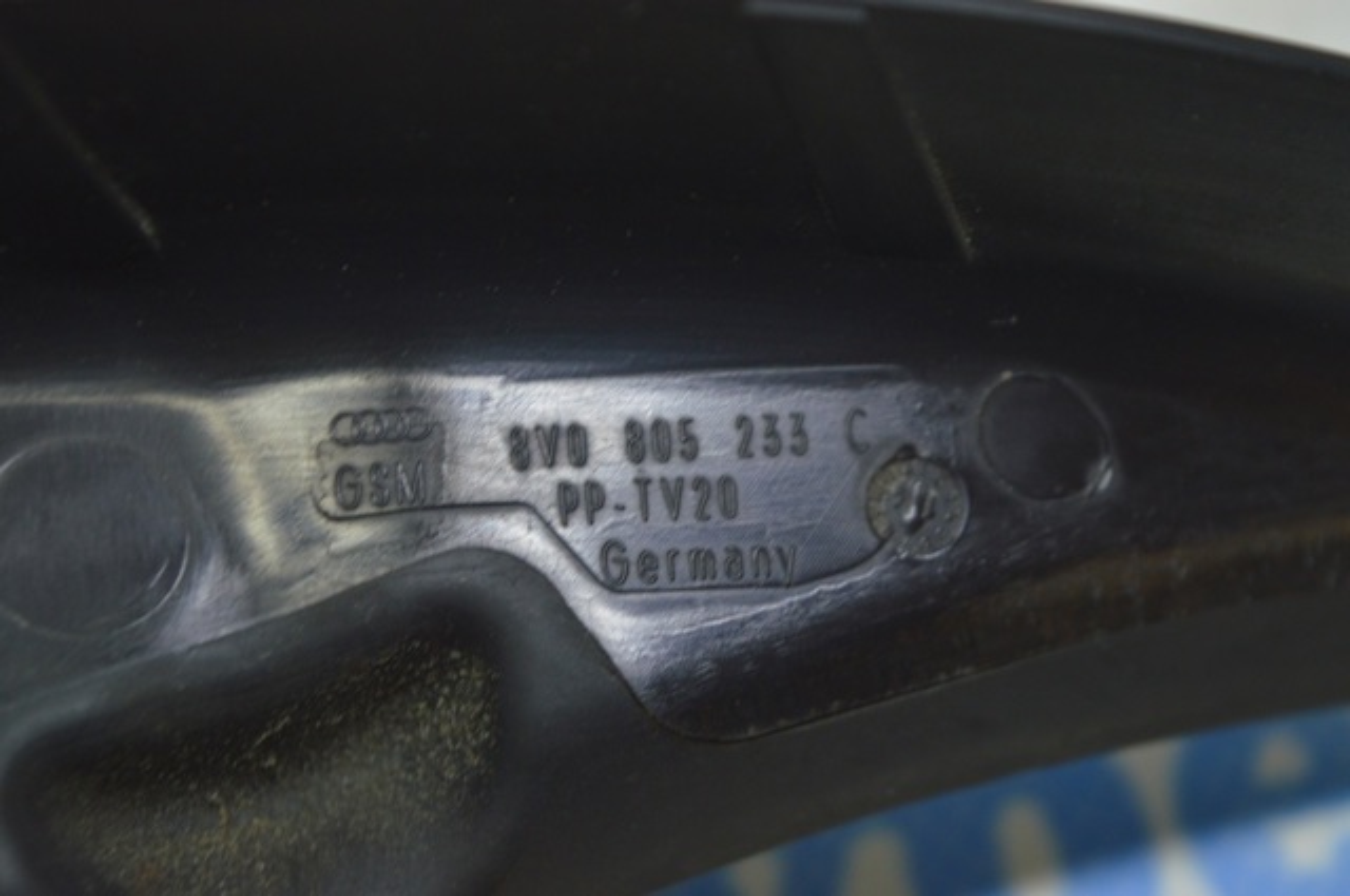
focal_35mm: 82
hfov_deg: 24.6
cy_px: 448
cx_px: 675
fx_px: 3090
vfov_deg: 16.5
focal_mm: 55
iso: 400
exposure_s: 1/40
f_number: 5.6
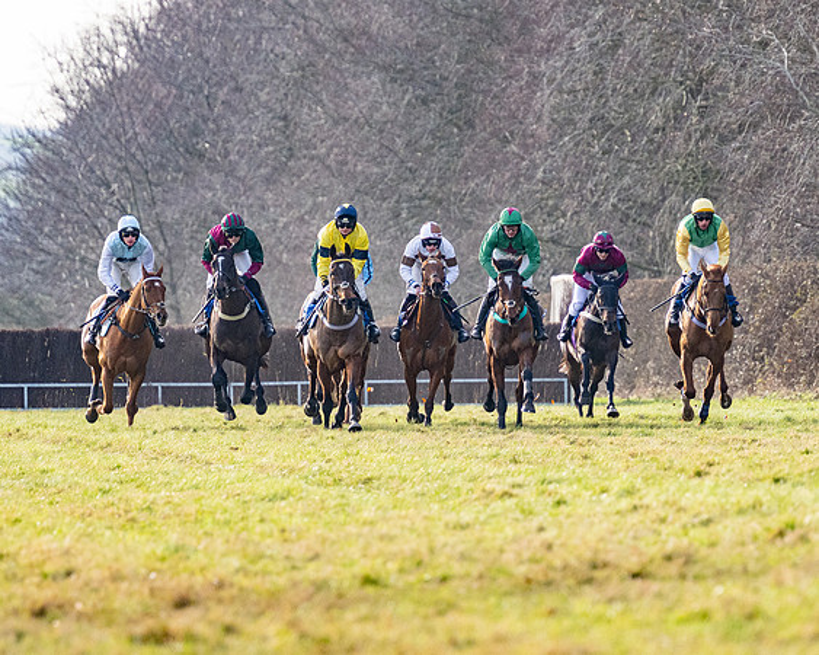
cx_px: 526
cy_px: 358
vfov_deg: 3.5
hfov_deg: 4.4
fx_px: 10630
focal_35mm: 439
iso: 800
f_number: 4
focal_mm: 220
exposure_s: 1/3200
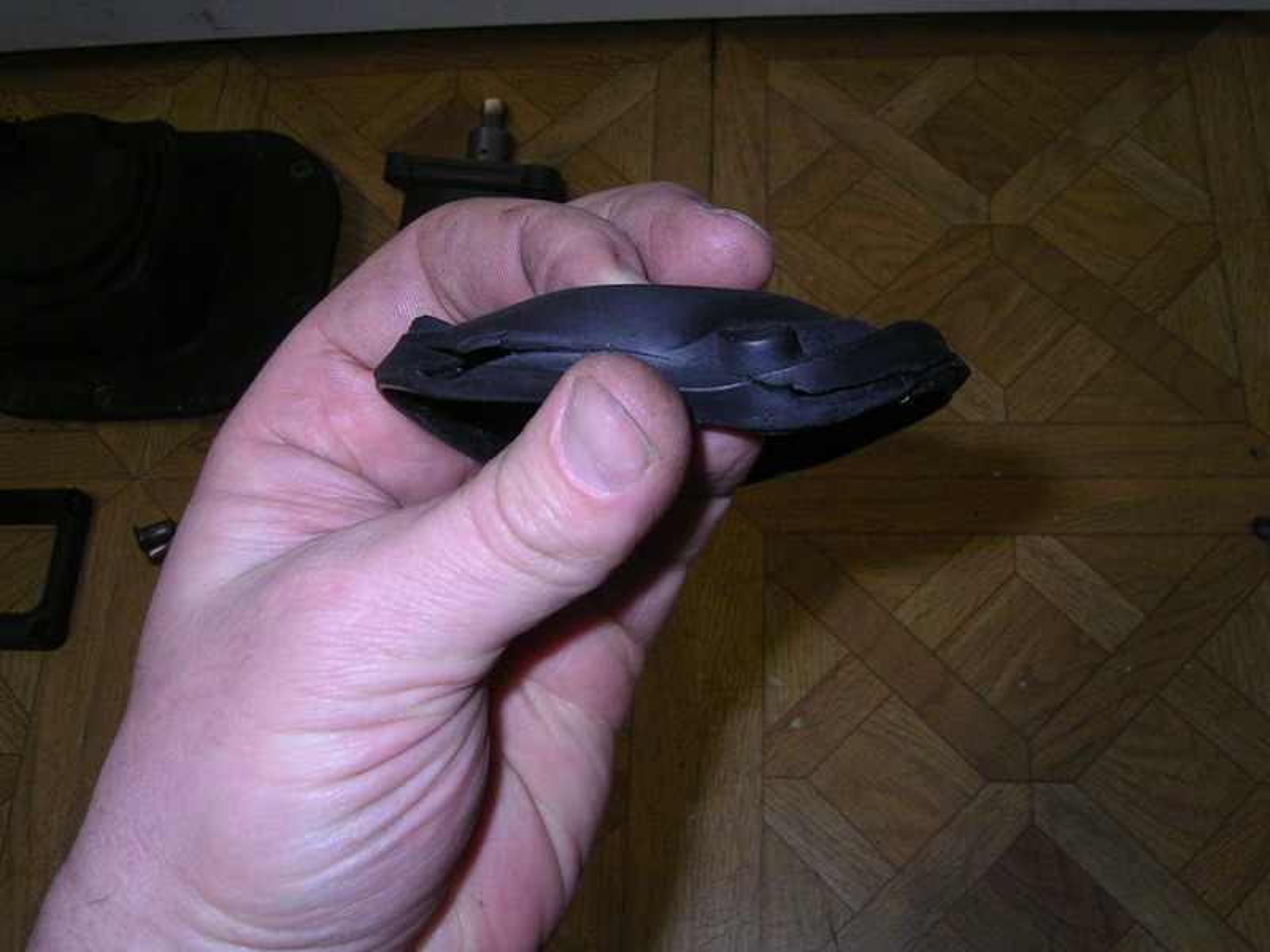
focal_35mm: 36
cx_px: 635
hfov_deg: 51.4
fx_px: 1321
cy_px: 476
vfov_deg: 39.7
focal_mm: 5.6
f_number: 4.8
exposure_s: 1/30
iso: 100
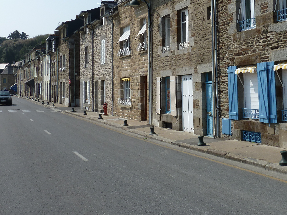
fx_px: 373
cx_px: 192
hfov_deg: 41.5
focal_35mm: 45
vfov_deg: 31.9
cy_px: 67
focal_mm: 5.3
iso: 80
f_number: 5.6
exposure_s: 1/500
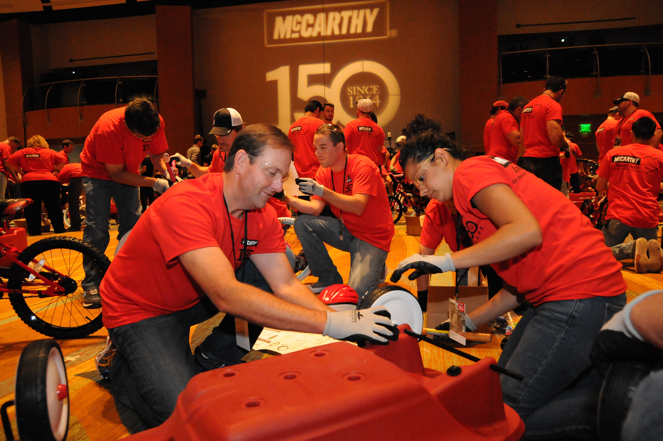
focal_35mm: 26
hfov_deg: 70.5
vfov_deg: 50.3
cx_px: 332
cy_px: 220
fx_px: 469
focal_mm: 17
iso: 3200
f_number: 5.6
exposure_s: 1/125
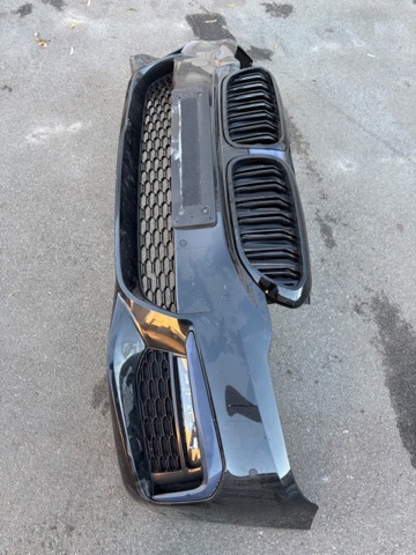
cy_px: 278
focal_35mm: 26
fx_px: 417
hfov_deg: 53.1
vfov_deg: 67.3
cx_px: 208
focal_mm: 5.96
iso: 125
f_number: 1.6
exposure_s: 1/116
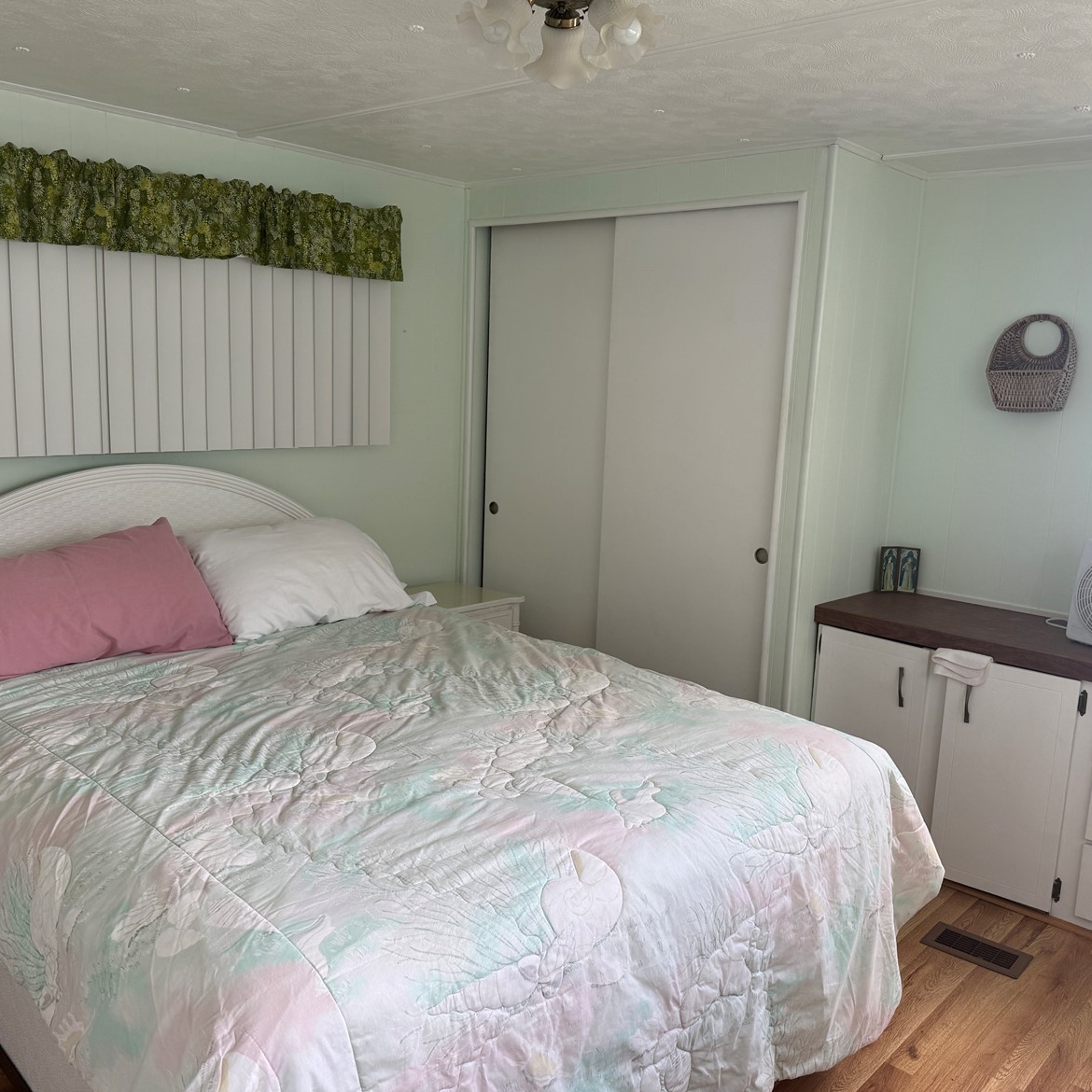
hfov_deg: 55.6
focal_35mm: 29
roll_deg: -2.6
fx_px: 1035
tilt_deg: -8.9
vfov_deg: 55.6
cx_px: 567
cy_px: 540
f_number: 1.78
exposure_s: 1/121
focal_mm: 6.76
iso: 100
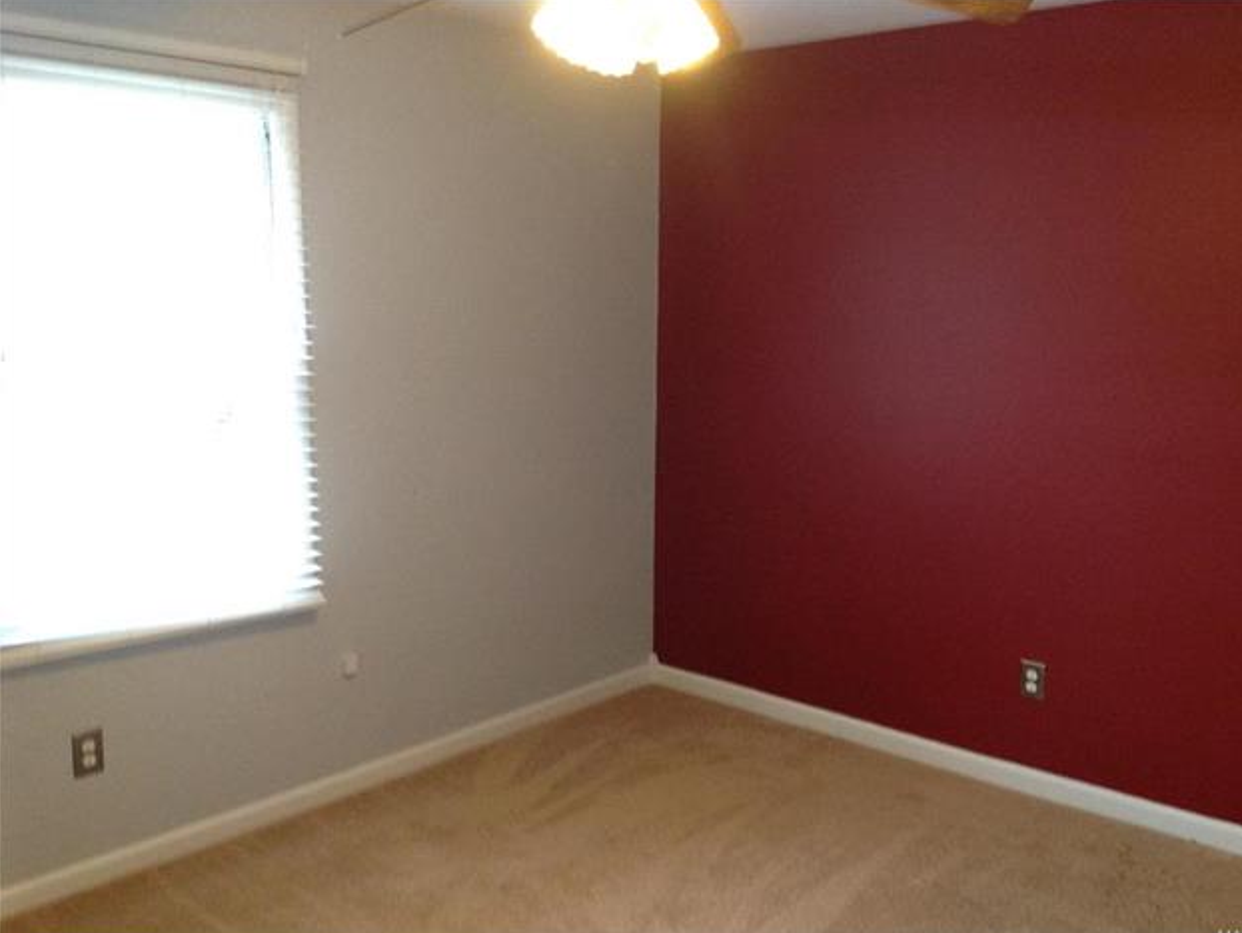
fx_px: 1292
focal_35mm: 36
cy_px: 473
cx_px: 637
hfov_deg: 51.3
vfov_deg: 39.7
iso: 320
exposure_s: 1/15
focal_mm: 4.28
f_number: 2.4
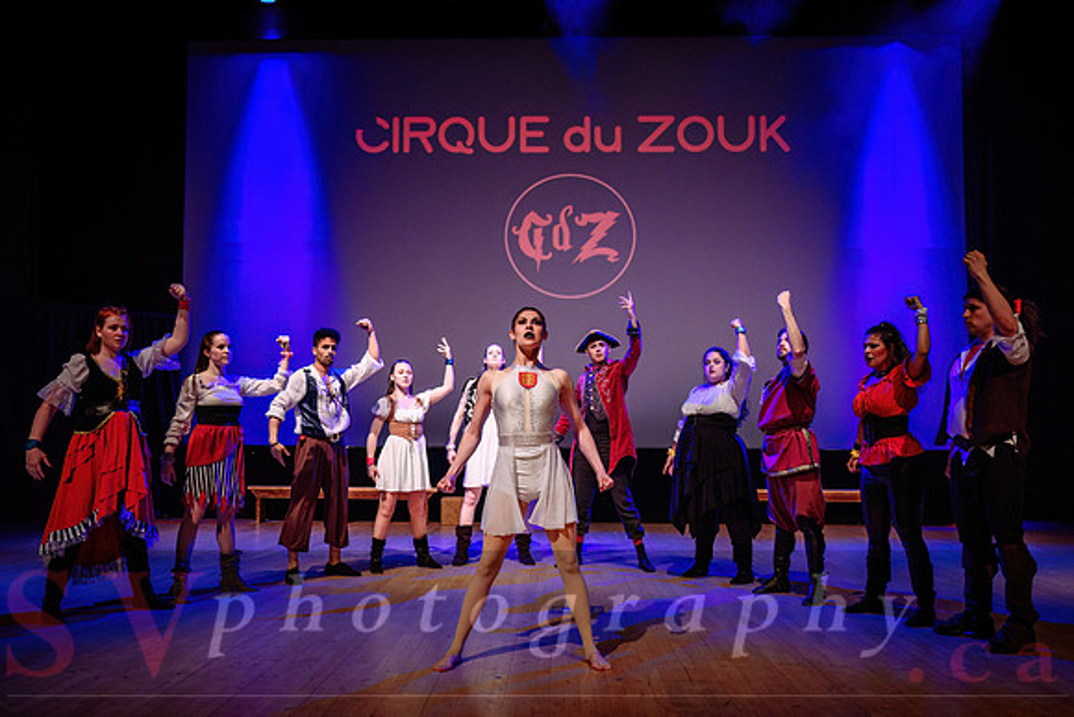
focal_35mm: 34
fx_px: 1023
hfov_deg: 55.4
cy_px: 398
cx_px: 529
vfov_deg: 38.5
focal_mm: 28
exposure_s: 1/200
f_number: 2.8
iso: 1600
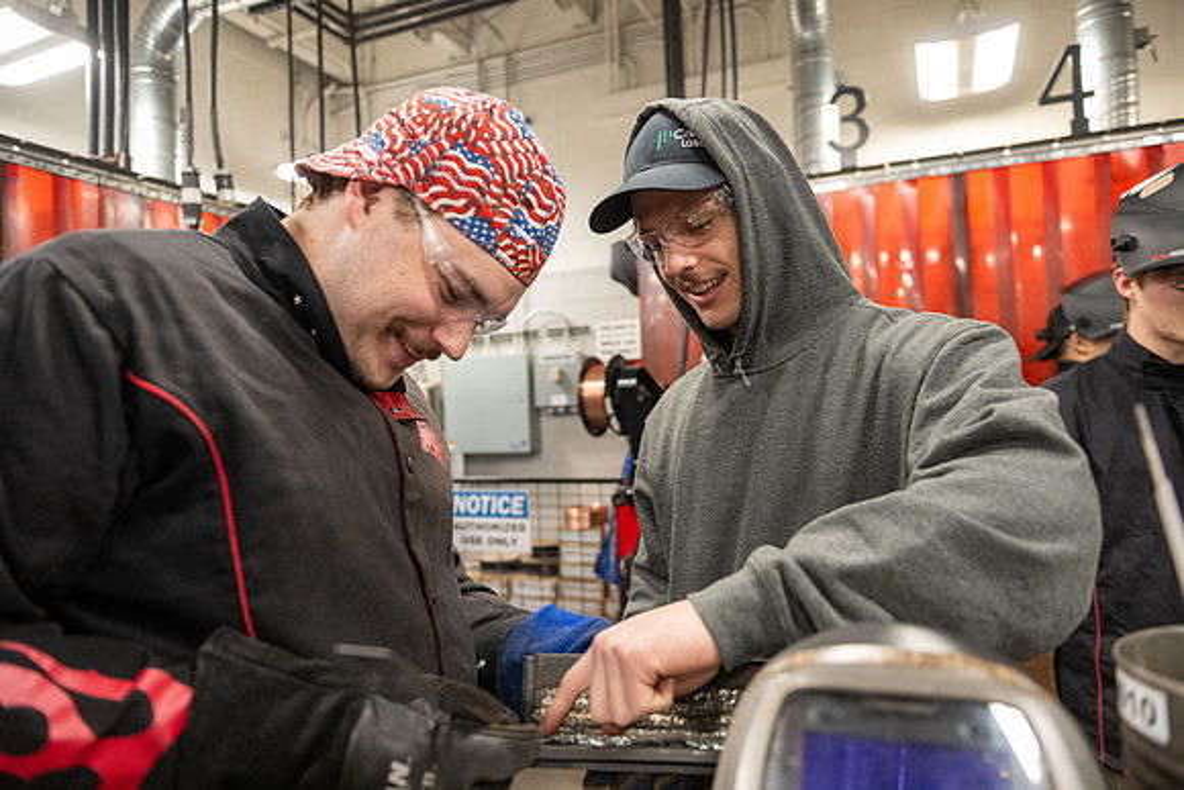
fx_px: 789
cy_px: 395
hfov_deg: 73.7
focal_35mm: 24
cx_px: 592
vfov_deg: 53.2
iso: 2500
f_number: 2.8
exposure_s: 1/400
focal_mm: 24
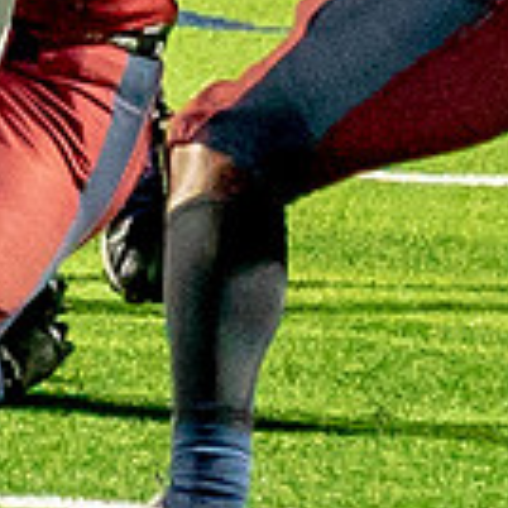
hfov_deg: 2.1
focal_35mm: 848
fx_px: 14080
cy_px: -675
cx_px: -718
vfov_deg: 2.1
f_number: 2.8
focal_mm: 68
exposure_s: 1/1500
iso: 6400
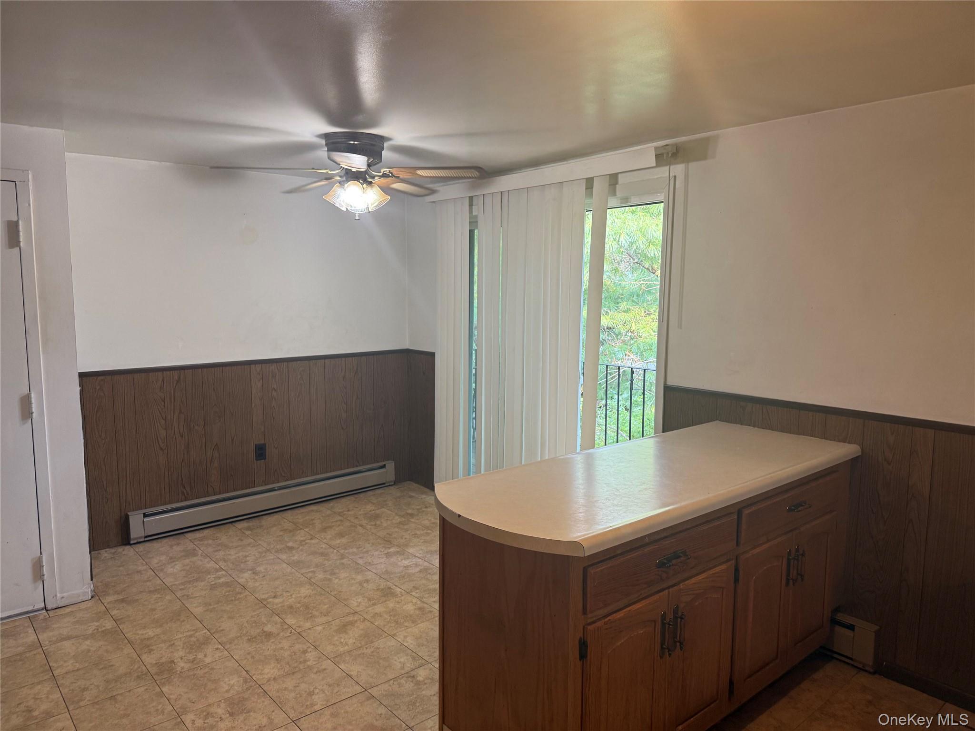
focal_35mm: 24
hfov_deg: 71.6
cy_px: 366
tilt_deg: -6.3
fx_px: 676
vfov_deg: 56.8
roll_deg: -0.5
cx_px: 488
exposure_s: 1/60
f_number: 1.78
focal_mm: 6.76
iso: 160
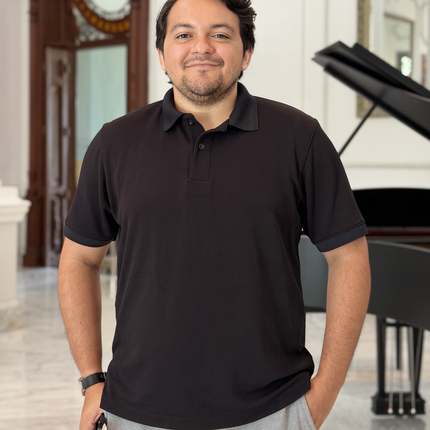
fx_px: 801
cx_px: 216
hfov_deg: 30.0
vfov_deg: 29.9
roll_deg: +0.0
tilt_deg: +0.0
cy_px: 160
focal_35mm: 57
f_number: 1.78
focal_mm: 6.76
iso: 200
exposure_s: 1/60
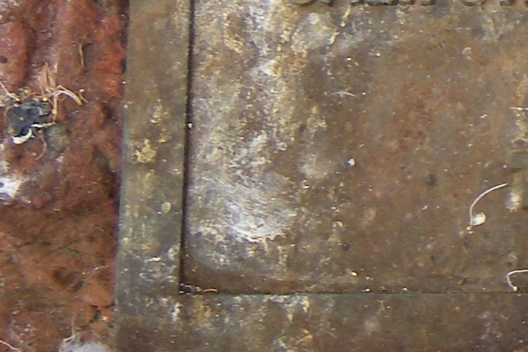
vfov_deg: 5.2
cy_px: -283
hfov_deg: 7.6
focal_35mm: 263
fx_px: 3857
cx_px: 897
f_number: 3.7
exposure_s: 1/60
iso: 80
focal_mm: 10.5
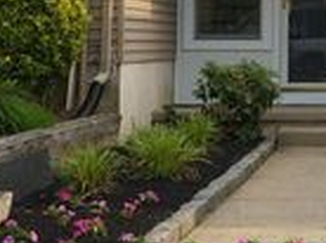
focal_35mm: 136
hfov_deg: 13.5
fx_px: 1279
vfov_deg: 10.7
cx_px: 517
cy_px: -51
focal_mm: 39
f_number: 4.5
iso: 100
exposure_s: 1/200
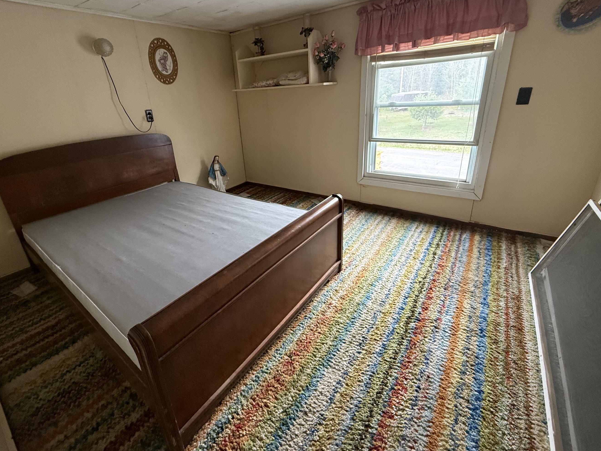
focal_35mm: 16
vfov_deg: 77.7
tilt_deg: -19.3
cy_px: 197
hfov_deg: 94.3
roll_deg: +3.6
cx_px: 276
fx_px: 278
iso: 320
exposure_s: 1/84
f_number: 2.2
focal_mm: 2.22
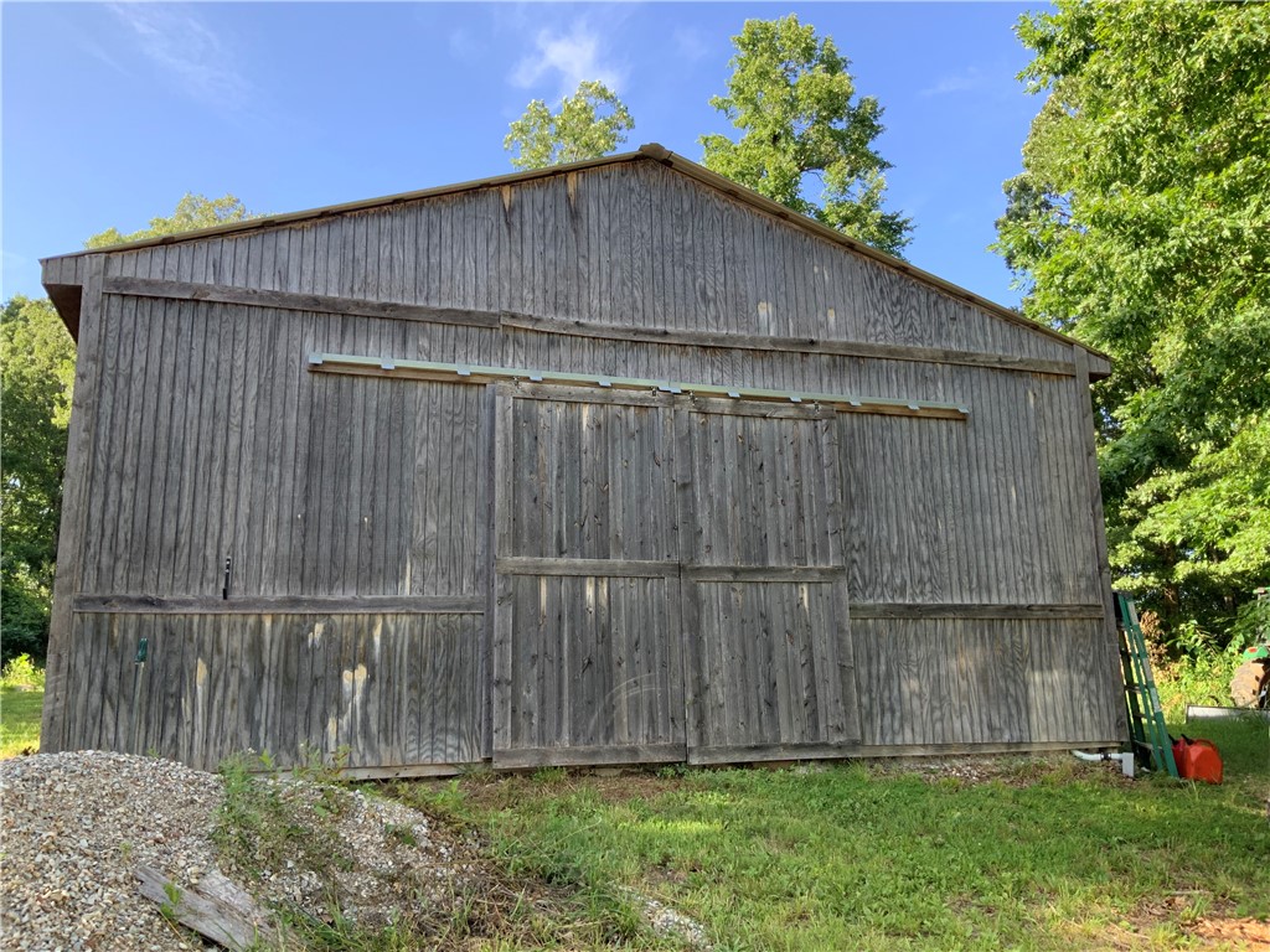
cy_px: 476
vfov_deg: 48.2
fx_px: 1064
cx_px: 635
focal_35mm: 29
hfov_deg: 61.7
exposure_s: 1/194
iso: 16
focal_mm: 3
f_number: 1.8
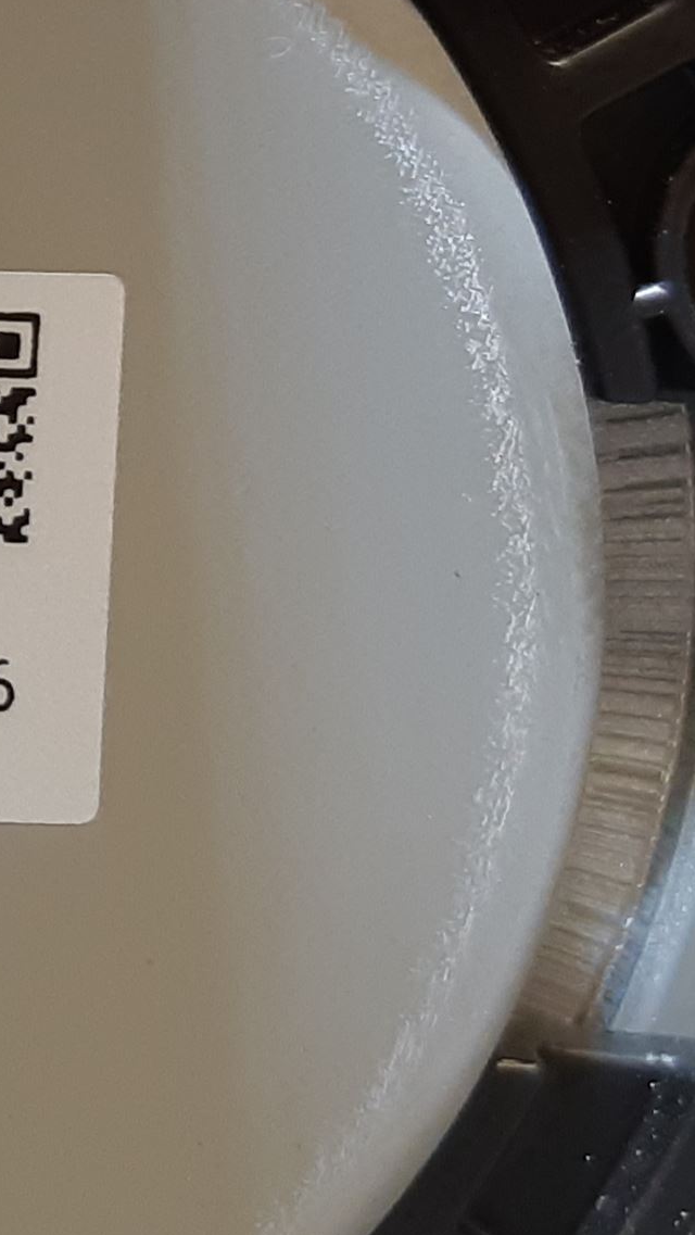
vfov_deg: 40.6
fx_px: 1670
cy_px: 597
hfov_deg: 20.1
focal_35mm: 51
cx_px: -363
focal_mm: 3.93
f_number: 1.7
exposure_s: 1/50
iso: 125
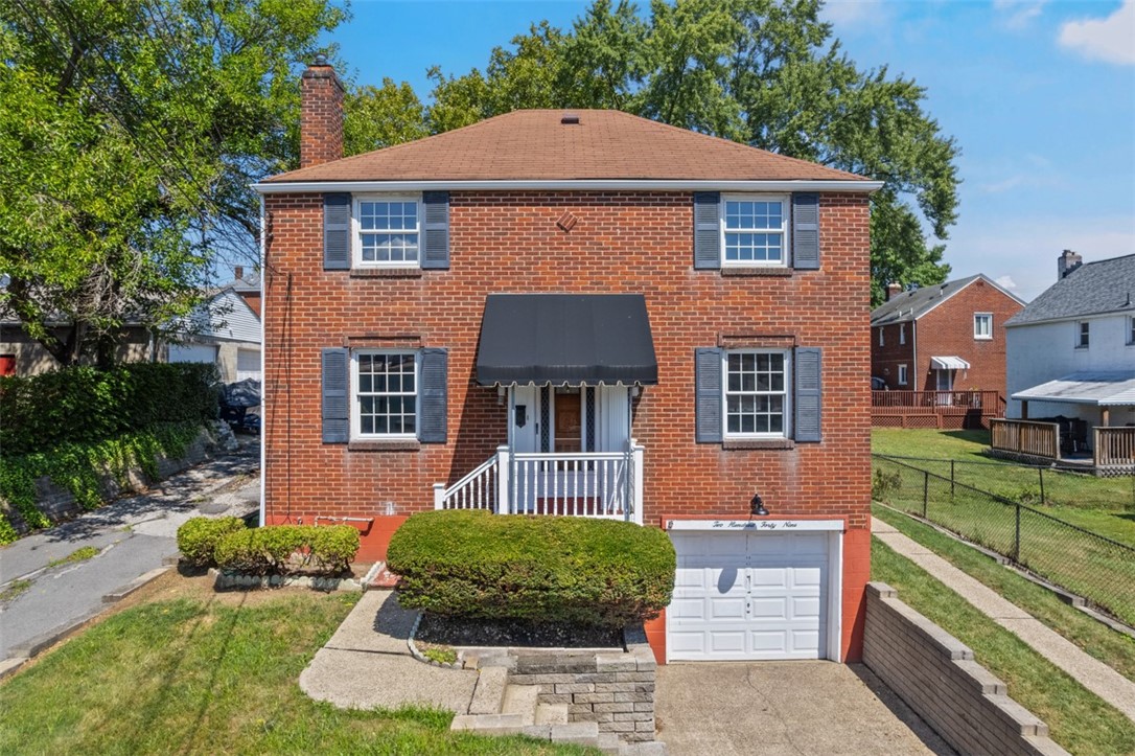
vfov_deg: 57.2
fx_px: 693
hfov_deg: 78.6
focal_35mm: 22
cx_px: 568
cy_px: 378
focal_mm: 8.38
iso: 150
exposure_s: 1/2000
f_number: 2.8
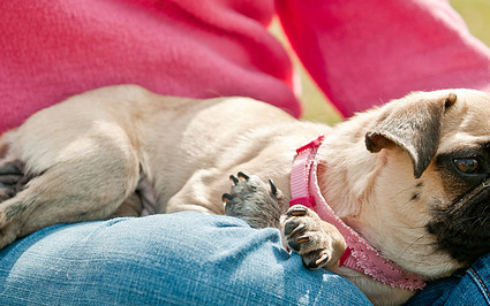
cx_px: 251
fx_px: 2922
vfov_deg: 6.0
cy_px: 165
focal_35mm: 219
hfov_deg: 9.6
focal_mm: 105
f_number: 5
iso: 200
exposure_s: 1/640
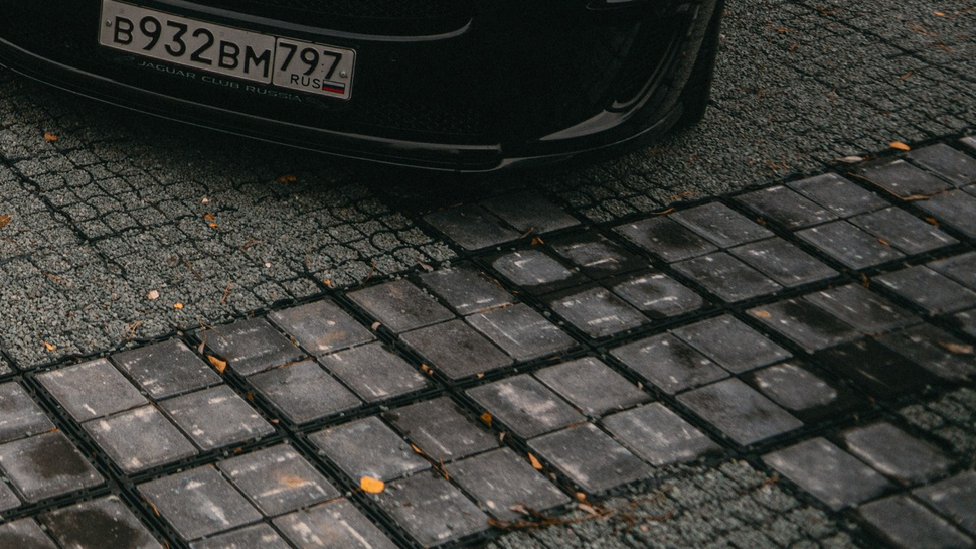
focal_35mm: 71
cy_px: -286
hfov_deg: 25.5
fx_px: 1837
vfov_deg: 15.6
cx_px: -300
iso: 125
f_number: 2.8
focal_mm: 24
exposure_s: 1/320
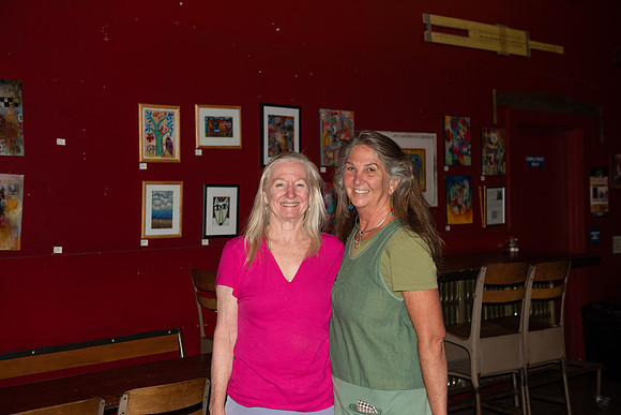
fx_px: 828
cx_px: 310
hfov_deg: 41.1
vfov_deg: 28.1
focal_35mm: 48
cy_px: 208
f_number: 4
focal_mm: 48
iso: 400
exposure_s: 1/60
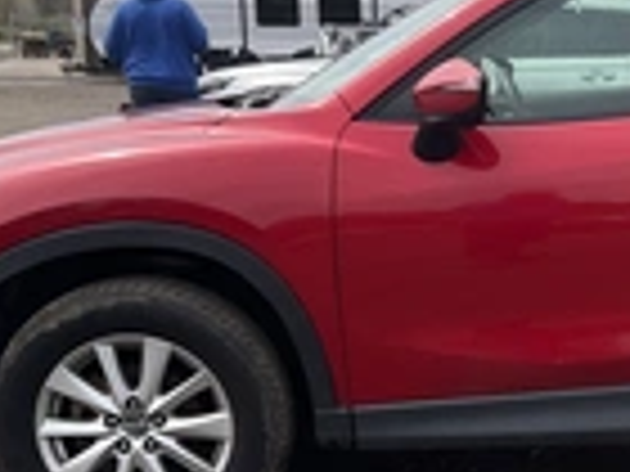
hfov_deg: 22.5
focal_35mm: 83
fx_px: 1511
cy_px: 373
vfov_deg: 17.6
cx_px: 657
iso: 25
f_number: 1.8
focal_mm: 3
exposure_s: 1/1195
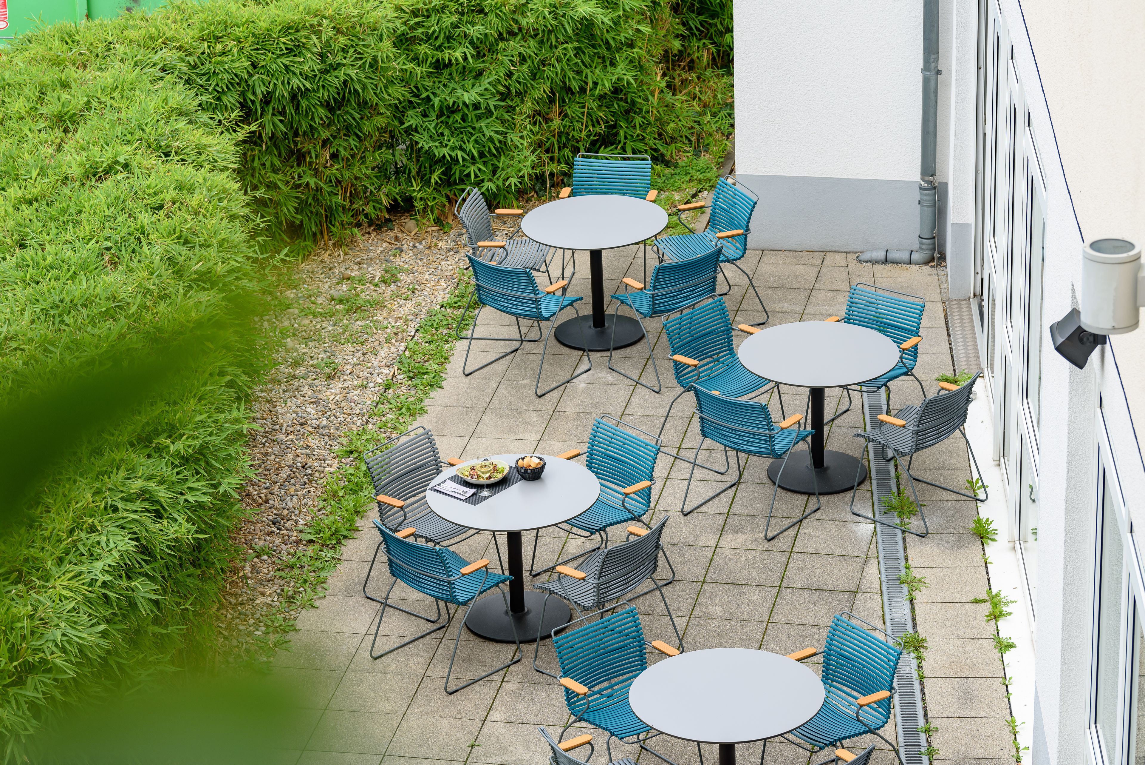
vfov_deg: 12.5
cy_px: 382
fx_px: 3500
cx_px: 572
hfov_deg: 18.6
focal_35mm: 110
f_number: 5.6
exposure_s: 1/125
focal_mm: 110
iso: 100
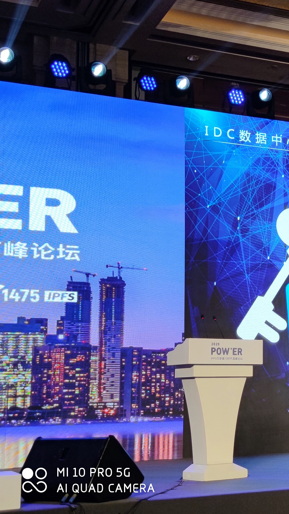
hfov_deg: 18.2
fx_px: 859
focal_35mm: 63
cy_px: 256
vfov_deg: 33.3
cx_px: 345
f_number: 1.69
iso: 108
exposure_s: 1/100
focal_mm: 6.72
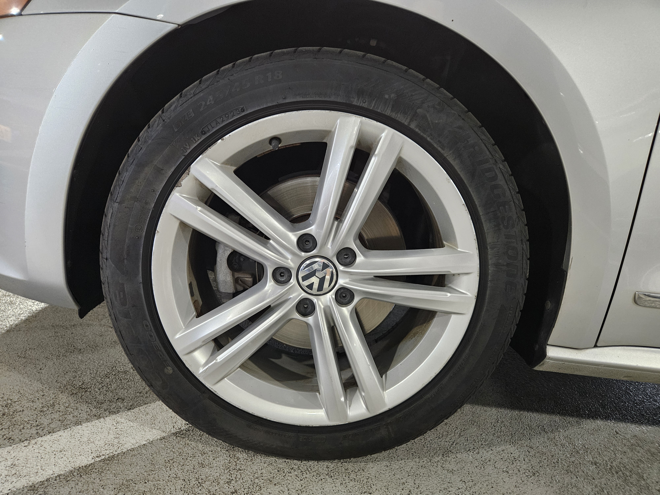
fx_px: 439
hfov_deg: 73.9
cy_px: 248
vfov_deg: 58.9
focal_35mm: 23
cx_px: 330
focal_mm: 5.4
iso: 500
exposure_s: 1/40
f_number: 1.8
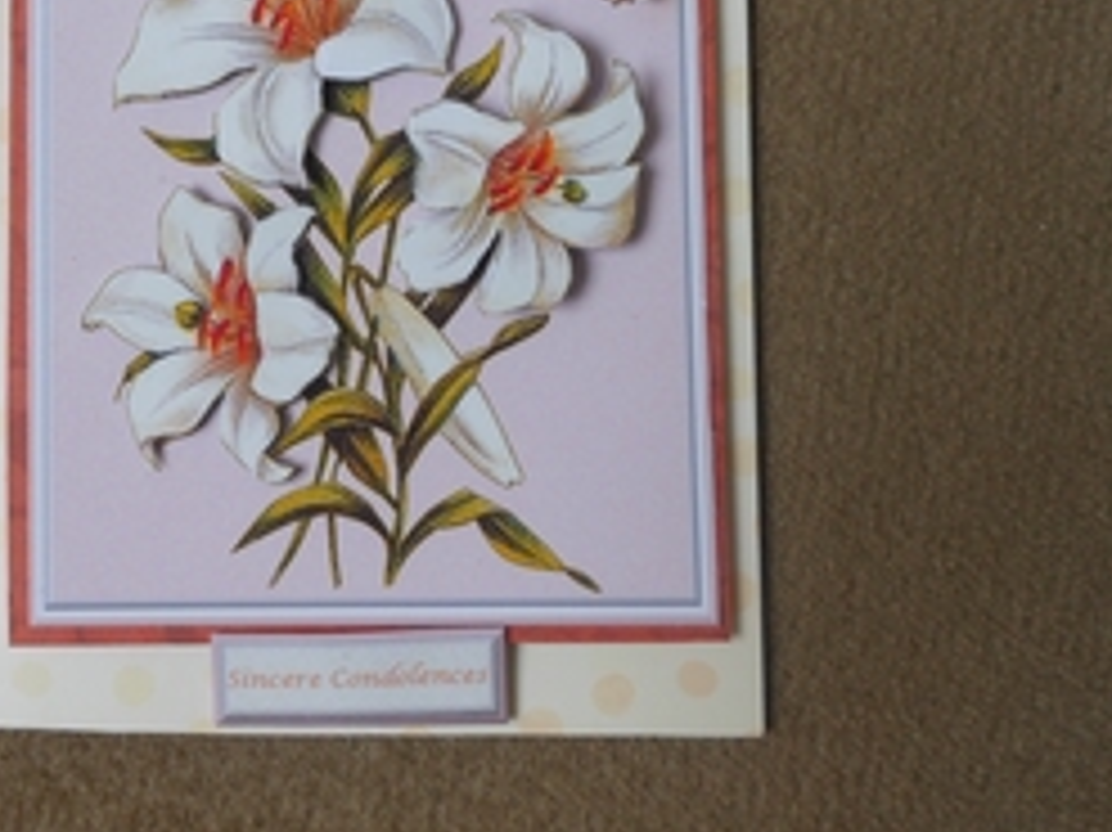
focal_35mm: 51
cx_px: 315
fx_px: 1638
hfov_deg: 36.8
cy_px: 223
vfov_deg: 28.2
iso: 80
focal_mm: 5
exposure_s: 1/30
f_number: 3.7
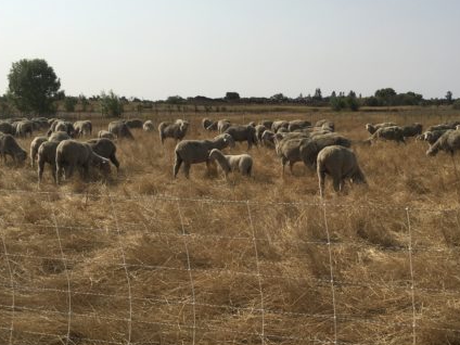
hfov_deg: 45.3
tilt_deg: -8.0
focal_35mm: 41
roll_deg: +0.6
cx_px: 295
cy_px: 184
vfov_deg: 35.1
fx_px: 545
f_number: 2.2
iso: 25
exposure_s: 1/3344
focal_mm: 4.15
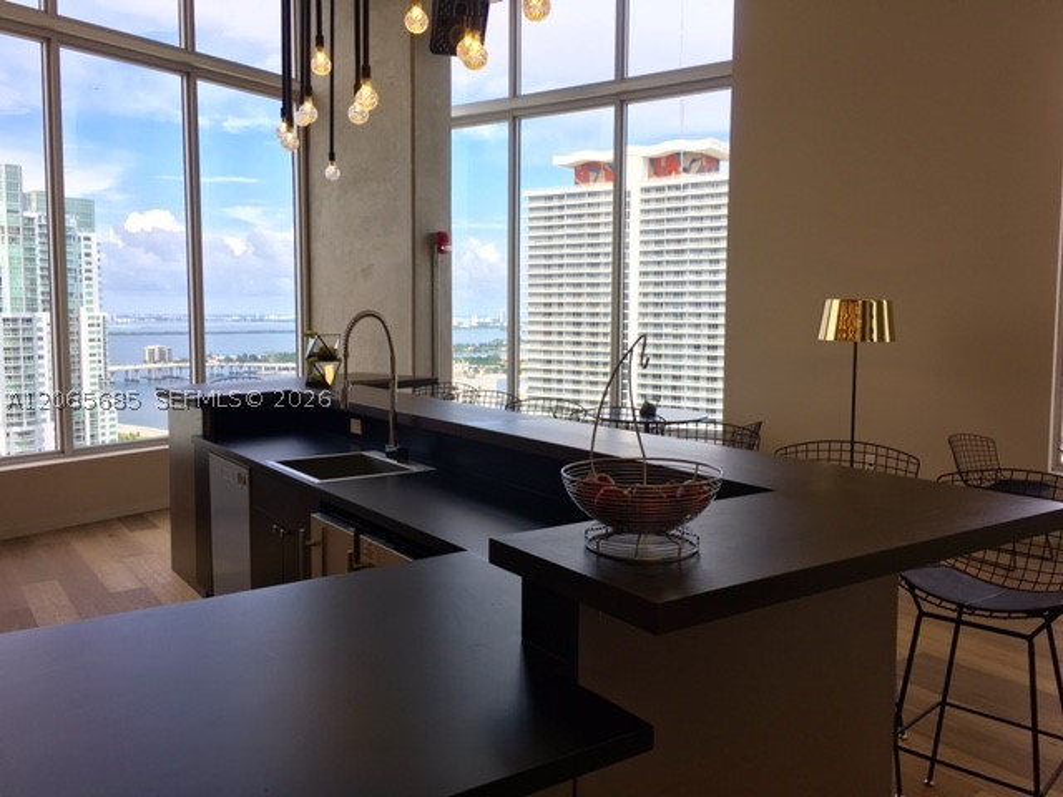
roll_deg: -0.3
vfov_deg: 48.2
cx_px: 532
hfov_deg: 61.7
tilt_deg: -3.2
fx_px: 891
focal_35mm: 29
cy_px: 398
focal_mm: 4.15
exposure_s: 1/311
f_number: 2.2
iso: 25
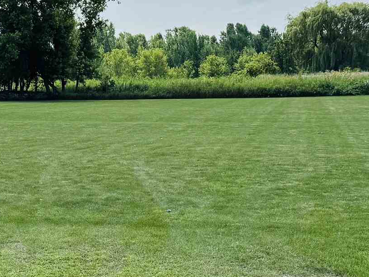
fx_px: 959
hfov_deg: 21.5
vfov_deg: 16.4
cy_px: 144
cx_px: 80
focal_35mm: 90
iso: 80
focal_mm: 6.76
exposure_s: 1/7937
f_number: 1.78
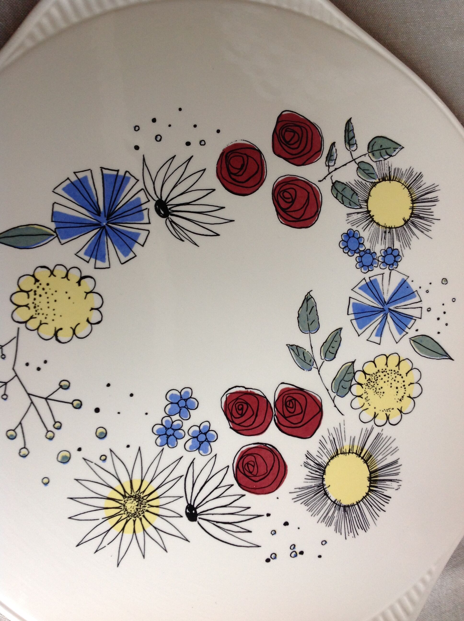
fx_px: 627
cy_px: 310
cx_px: 232
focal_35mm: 35
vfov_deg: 52.7
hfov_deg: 40.6
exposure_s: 1/15
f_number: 2.4
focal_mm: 4.28
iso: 80
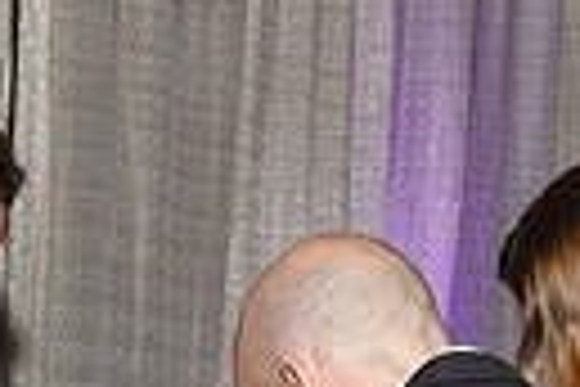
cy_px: 641
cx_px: 198
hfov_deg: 14.7
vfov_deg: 9.5
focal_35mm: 139
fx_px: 2239
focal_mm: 31
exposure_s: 1/60
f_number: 5
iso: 200
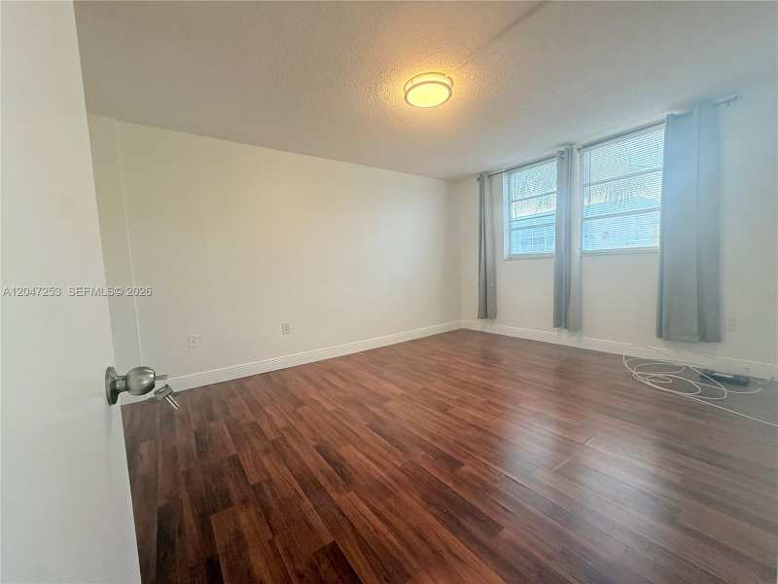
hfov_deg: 102.1
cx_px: 389
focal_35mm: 14
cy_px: 292
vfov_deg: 85.7
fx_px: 315
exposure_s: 1/120
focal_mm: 2.22
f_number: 2.2
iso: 160
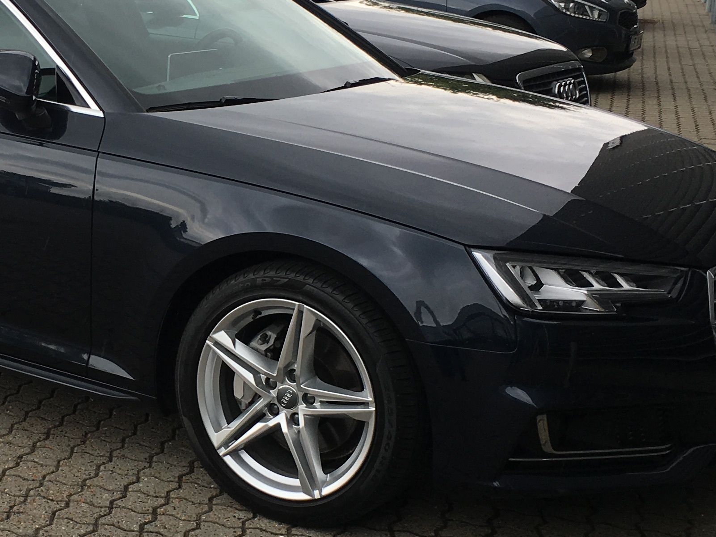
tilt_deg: -14.0
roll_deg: -1.5
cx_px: 107
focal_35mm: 73
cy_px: 254
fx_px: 1510
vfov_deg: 20.2
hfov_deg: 26.0
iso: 25
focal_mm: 4.15
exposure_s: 1/261
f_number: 2.2
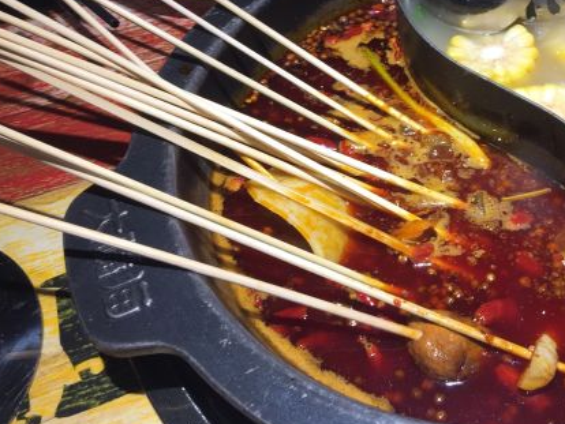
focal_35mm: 49
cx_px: 434
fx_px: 800
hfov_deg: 37.8
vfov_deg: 29.7
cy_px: 187
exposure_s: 1/50
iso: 32
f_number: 2.2
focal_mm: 4.15
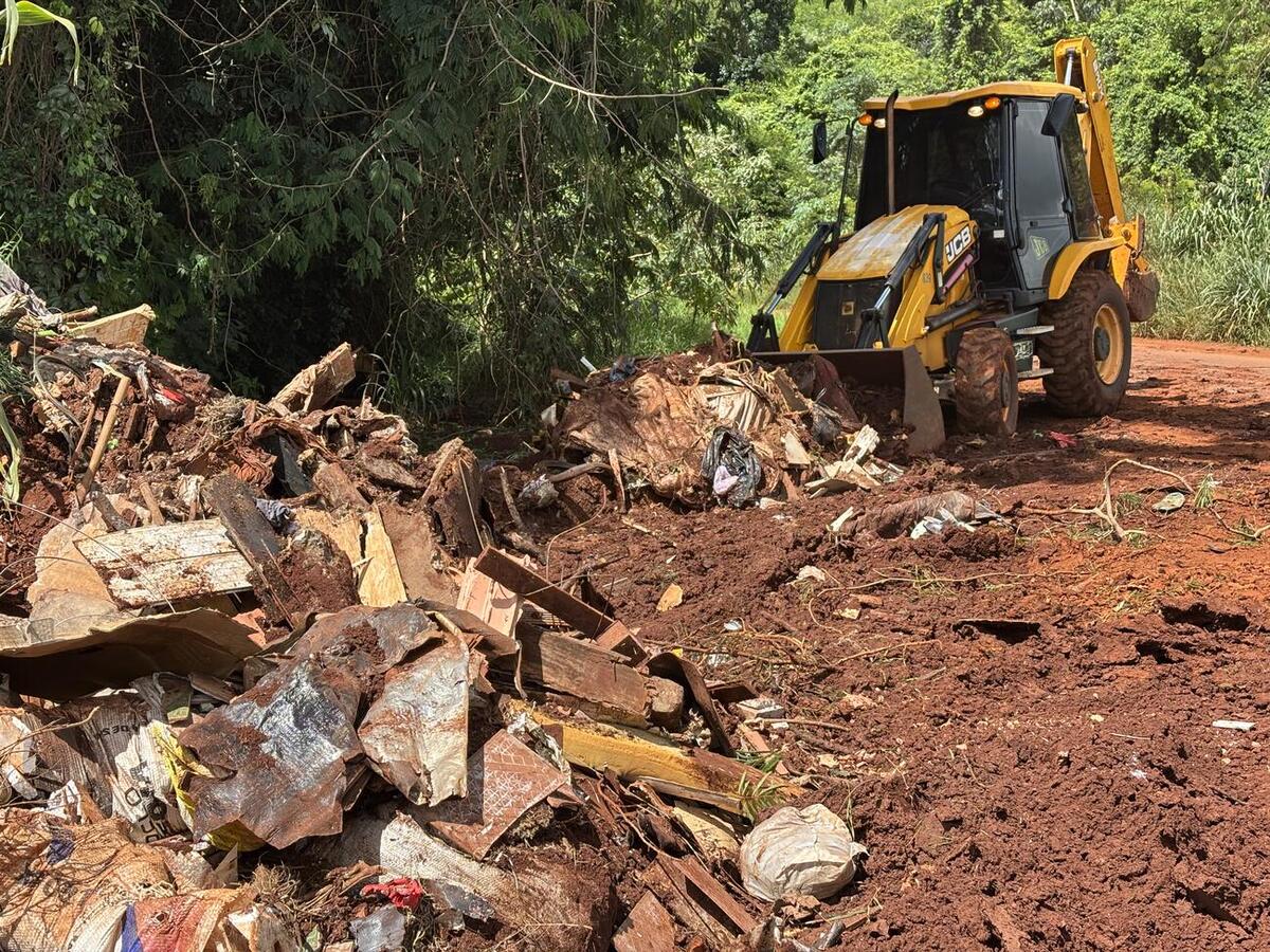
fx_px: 1908
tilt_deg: -5.8
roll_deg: +0.3
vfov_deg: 28.0
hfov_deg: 36.8
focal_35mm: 52
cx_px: 635
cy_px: 476
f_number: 1.6
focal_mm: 5.96
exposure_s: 1/1080
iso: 32
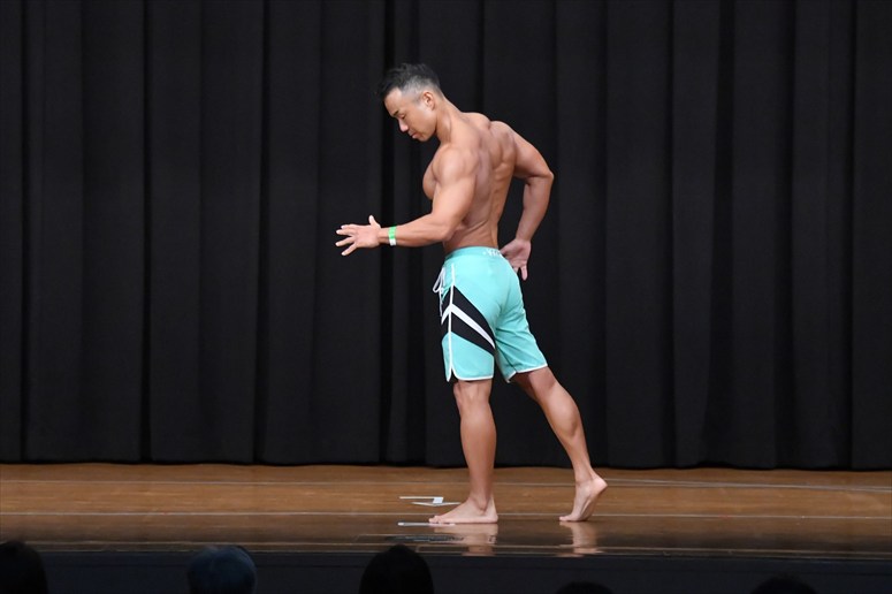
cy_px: 297
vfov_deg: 6.3
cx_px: 446
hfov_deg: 9.5
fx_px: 5374
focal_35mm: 217
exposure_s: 1/400
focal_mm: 145
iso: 8000
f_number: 5.6
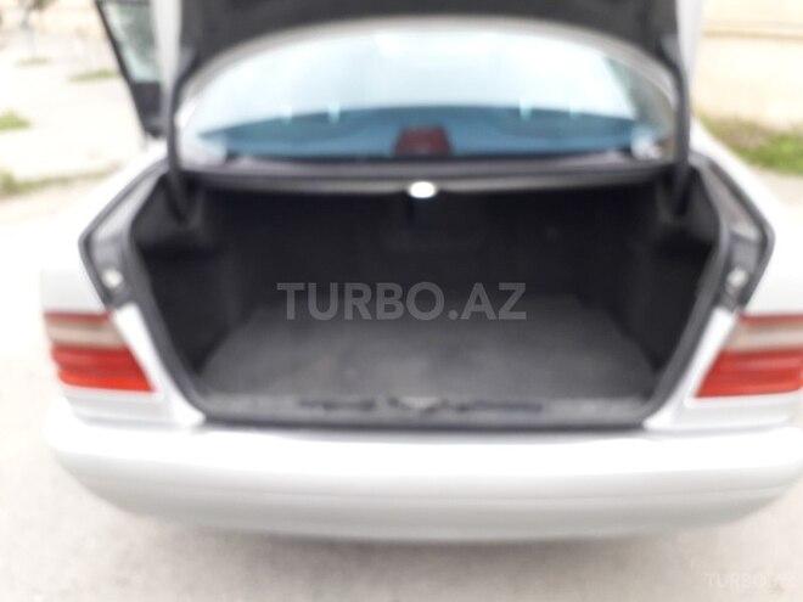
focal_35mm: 27
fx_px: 626
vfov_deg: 51.4
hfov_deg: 65.3
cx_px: 402
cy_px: 301
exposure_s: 1/100
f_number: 1.9
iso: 80
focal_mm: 3.6
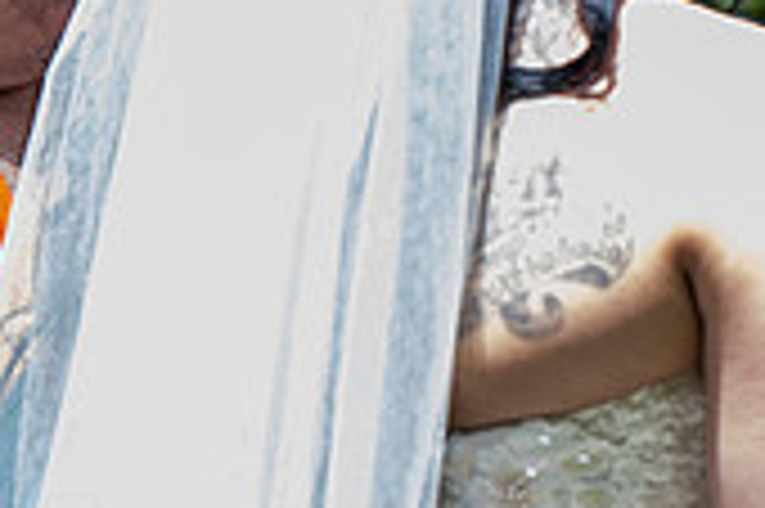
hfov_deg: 3.0
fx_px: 14521
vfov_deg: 2.0
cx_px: 1148
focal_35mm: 684
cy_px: 128
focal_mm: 200
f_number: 4
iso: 500
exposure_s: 1/400
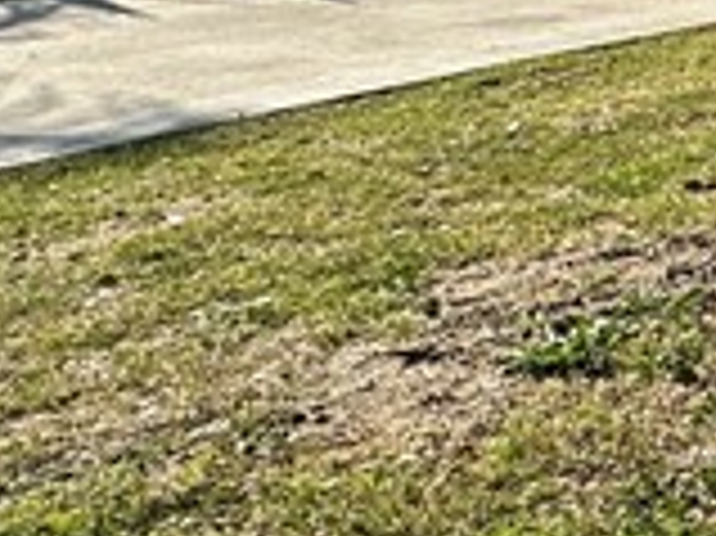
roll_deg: -1.2
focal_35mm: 90
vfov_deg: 15.7
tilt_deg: -0.9
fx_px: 1860
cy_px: -140
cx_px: 1337
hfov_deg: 17.2
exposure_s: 1/1062
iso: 50
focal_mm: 2.22
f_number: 2.2
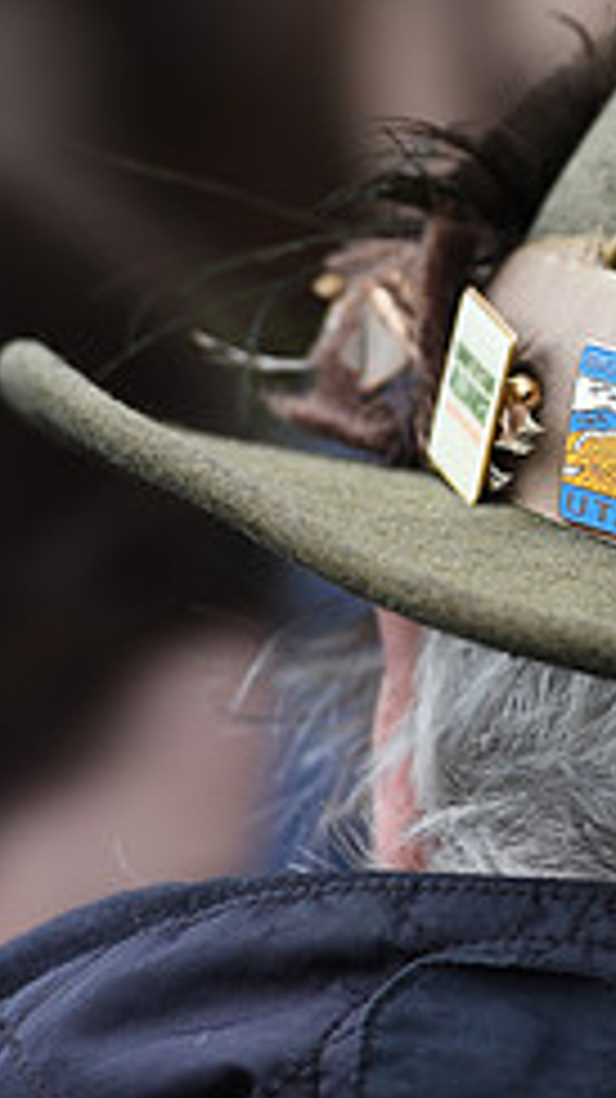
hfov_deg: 2.4
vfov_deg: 4.3
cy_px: 513
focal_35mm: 497
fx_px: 14452
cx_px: 1115
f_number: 5.6
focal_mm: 200
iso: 400
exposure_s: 1/800
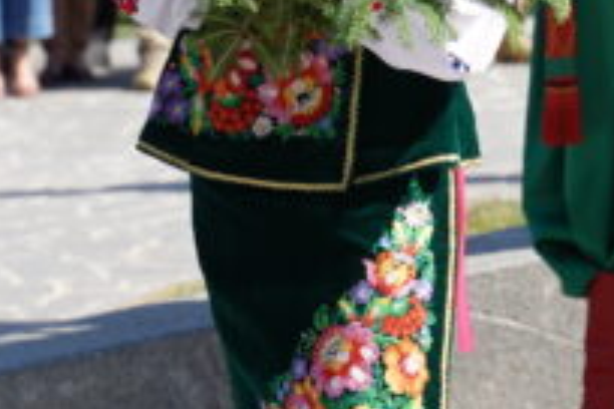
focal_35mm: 282
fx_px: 4809
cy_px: -203
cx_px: 361
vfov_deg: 4.8
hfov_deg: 7.3
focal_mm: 75
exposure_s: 1/800
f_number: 5
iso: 160
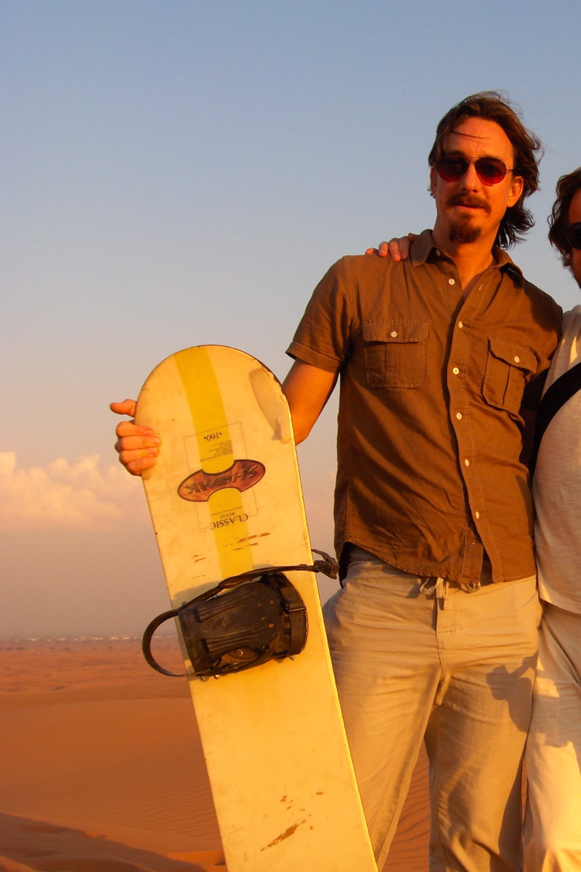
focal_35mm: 55
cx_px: 578
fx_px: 1332
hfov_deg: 23.6
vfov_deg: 36.3
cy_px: 432
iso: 100
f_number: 4.8
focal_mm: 8
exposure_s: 1/219
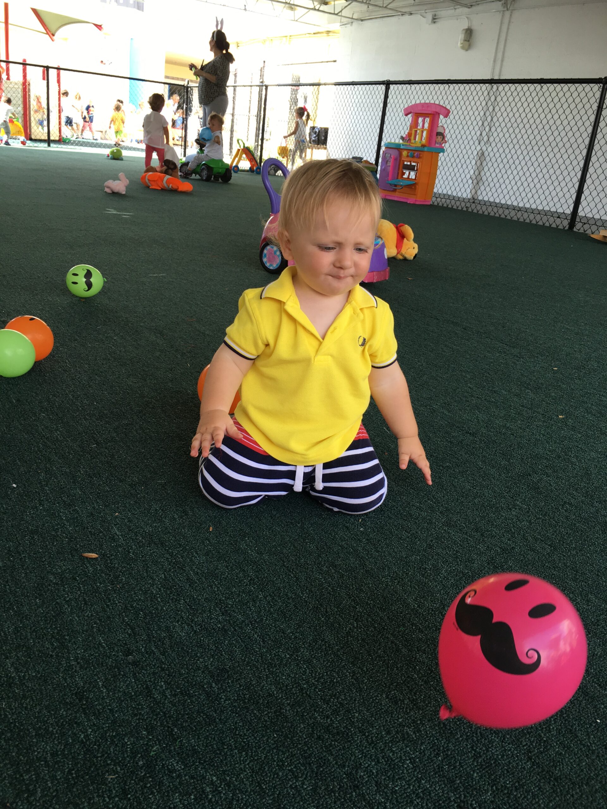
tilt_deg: -18.8
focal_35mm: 29
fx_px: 678
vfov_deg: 61.7
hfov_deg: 48.2
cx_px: 304
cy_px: 404
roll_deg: -7.0
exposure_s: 1/120
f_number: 2.2
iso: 32
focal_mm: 4.15
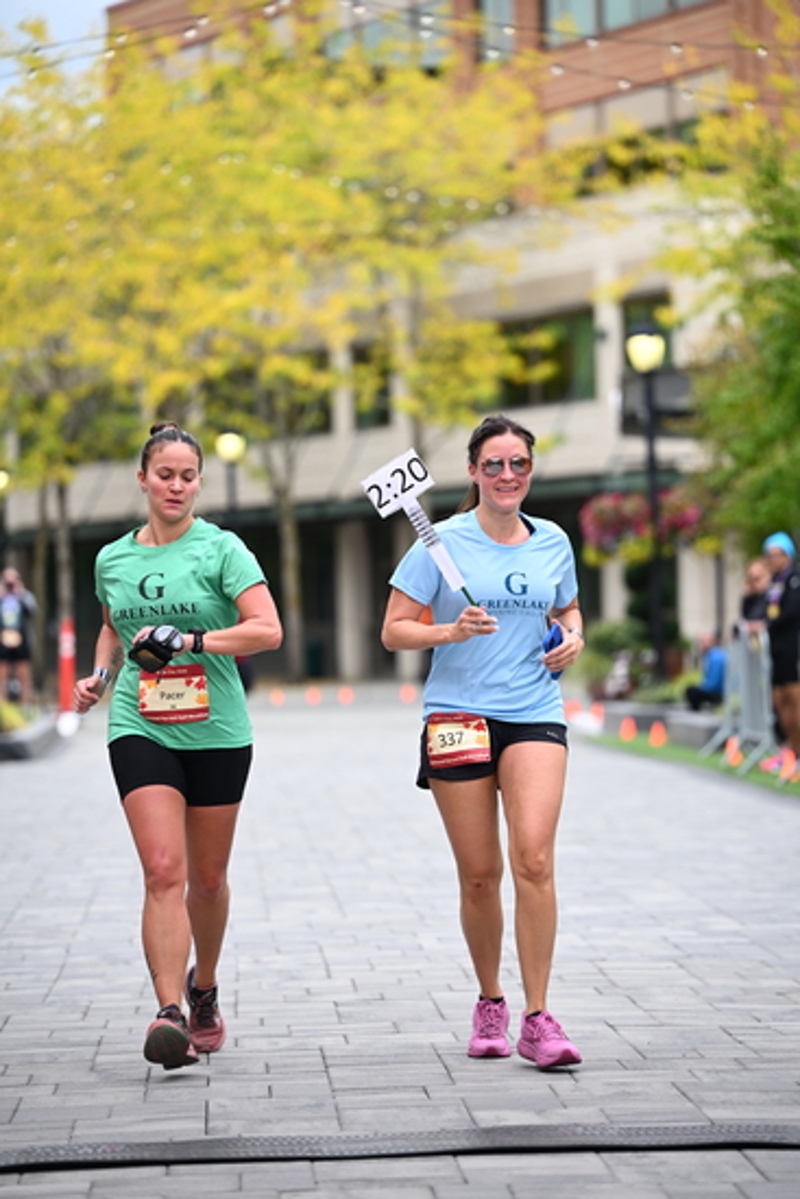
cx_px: 400
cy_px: 600
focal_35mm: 135
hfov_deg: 10.2
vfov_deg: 15.2
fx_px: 4497
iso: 640
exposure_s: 1/2000
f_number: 2.8
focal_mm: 135
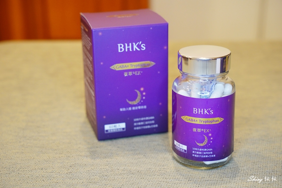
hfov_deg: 33.4
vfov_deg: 22.6
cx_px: 141
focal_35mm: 60
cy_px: 94
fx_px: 470
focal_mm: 60
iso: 1600
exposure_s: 1/40
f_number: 6.3
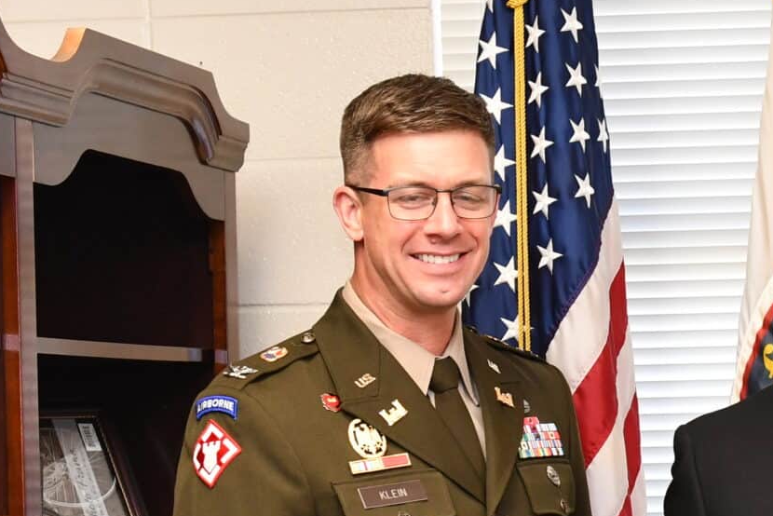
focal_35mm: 148
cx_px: 956
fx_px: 3179
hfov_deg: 13.4
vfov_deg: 9.2
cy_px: 610
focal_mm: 32
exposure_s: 1/60
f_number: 4
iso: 1100
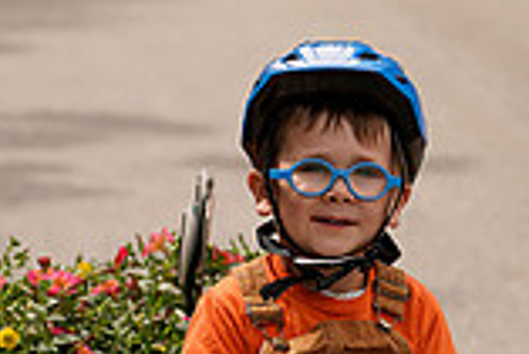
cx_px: -81
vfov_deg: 5.2
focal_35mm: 262
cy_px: 534
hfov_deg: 7.8
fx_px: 3853
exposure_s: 1/400
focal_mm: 71
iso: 100
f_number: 2.8
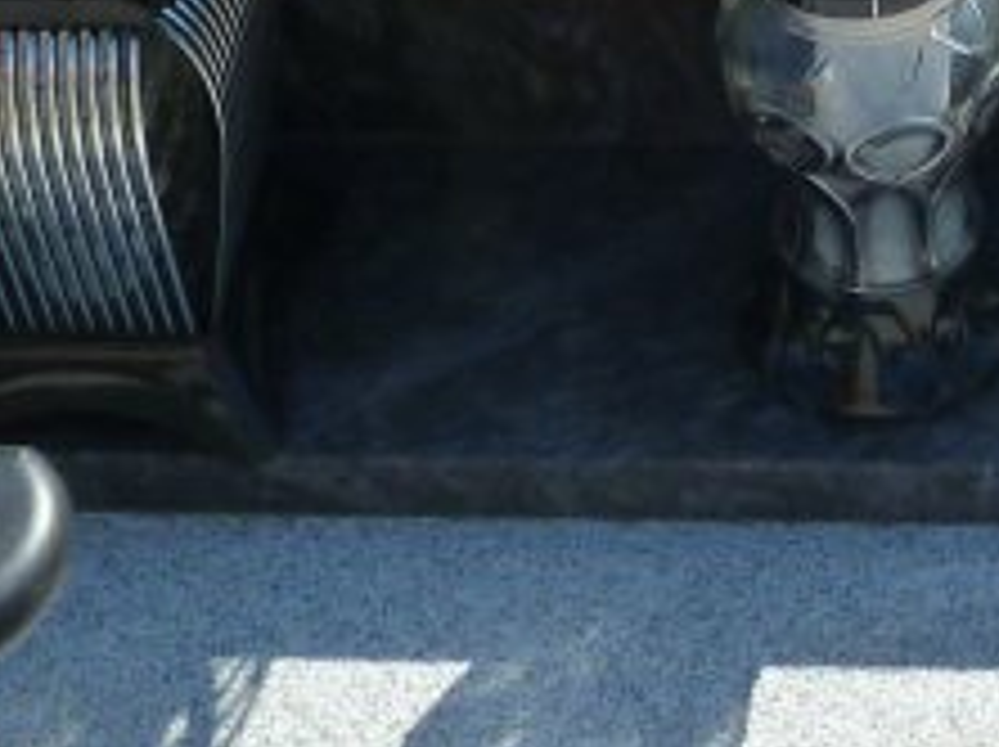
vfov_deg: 10.1
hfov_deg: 14.5
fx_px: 3863
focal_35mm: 134
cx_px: 968
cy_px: -783
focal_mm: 4.7
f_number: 4.5
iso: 125
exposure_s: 1/500
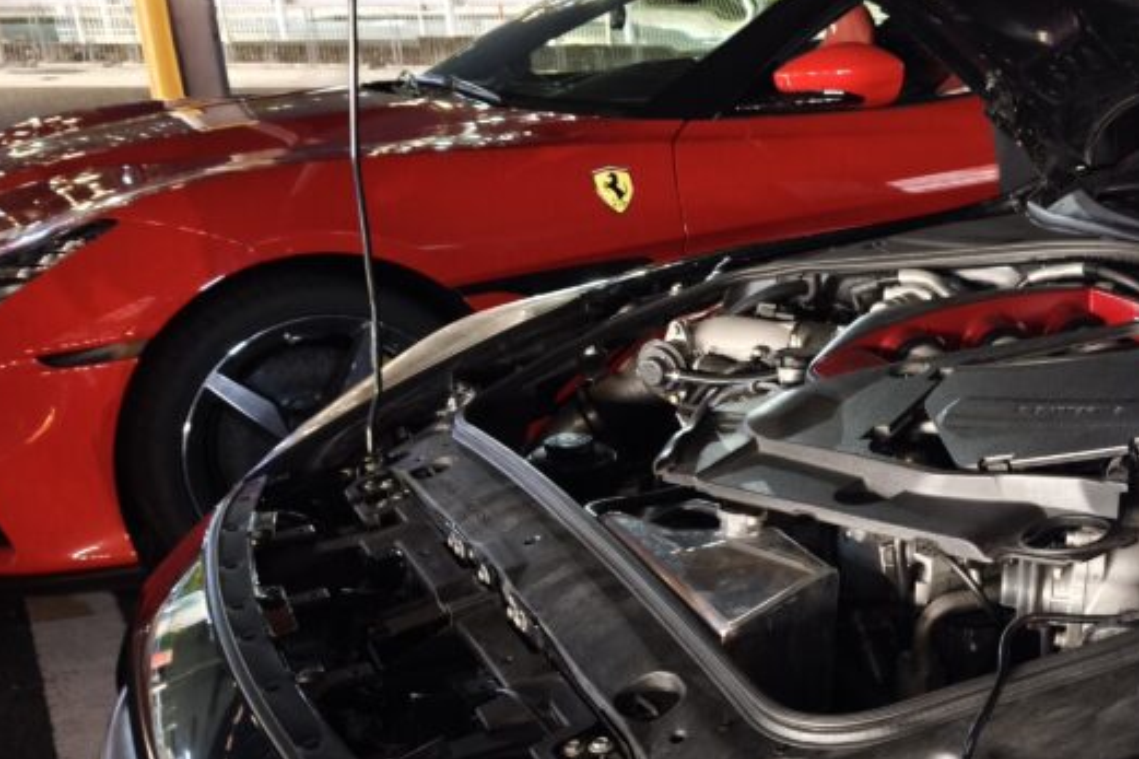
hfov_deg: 38.9
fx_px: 1486
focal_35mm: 47
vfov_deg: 28.0
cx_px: 1030
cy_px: 619
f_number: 1.6
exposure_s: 1/10
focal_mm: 6.57
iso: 5000
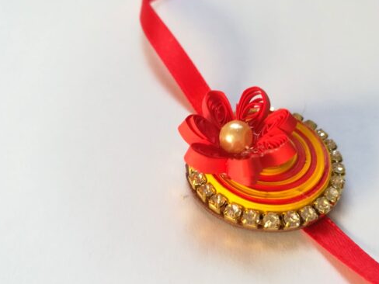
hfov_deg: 56.8
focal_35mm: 32
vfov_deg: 44.2
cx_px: 203
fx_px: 350
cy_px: 144
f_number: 2.2
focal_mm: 3.83
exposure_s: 1/33.3
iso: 125
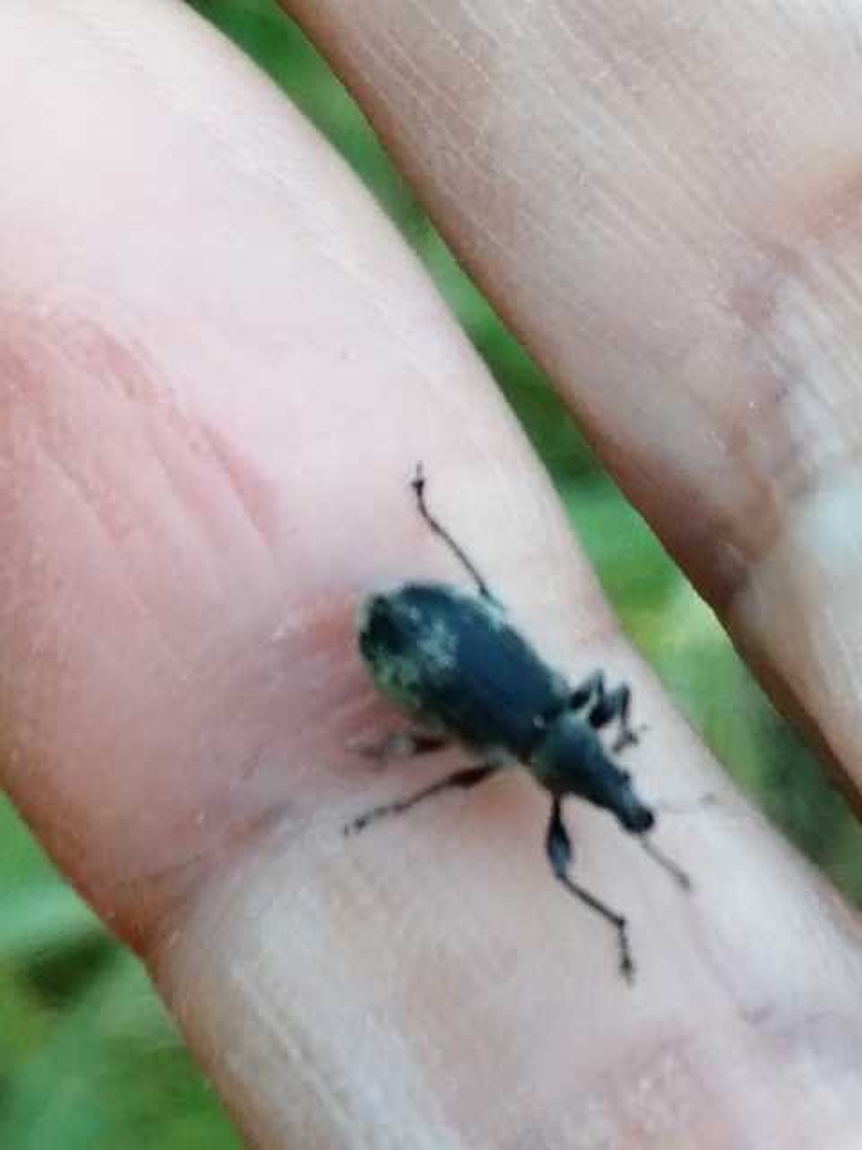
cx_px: 431
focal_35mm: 104
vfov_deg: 18.9
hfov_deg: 14.2
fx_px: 3453
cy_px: 575
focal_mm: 3.46
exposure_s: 1/120
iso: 50
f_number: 1.8
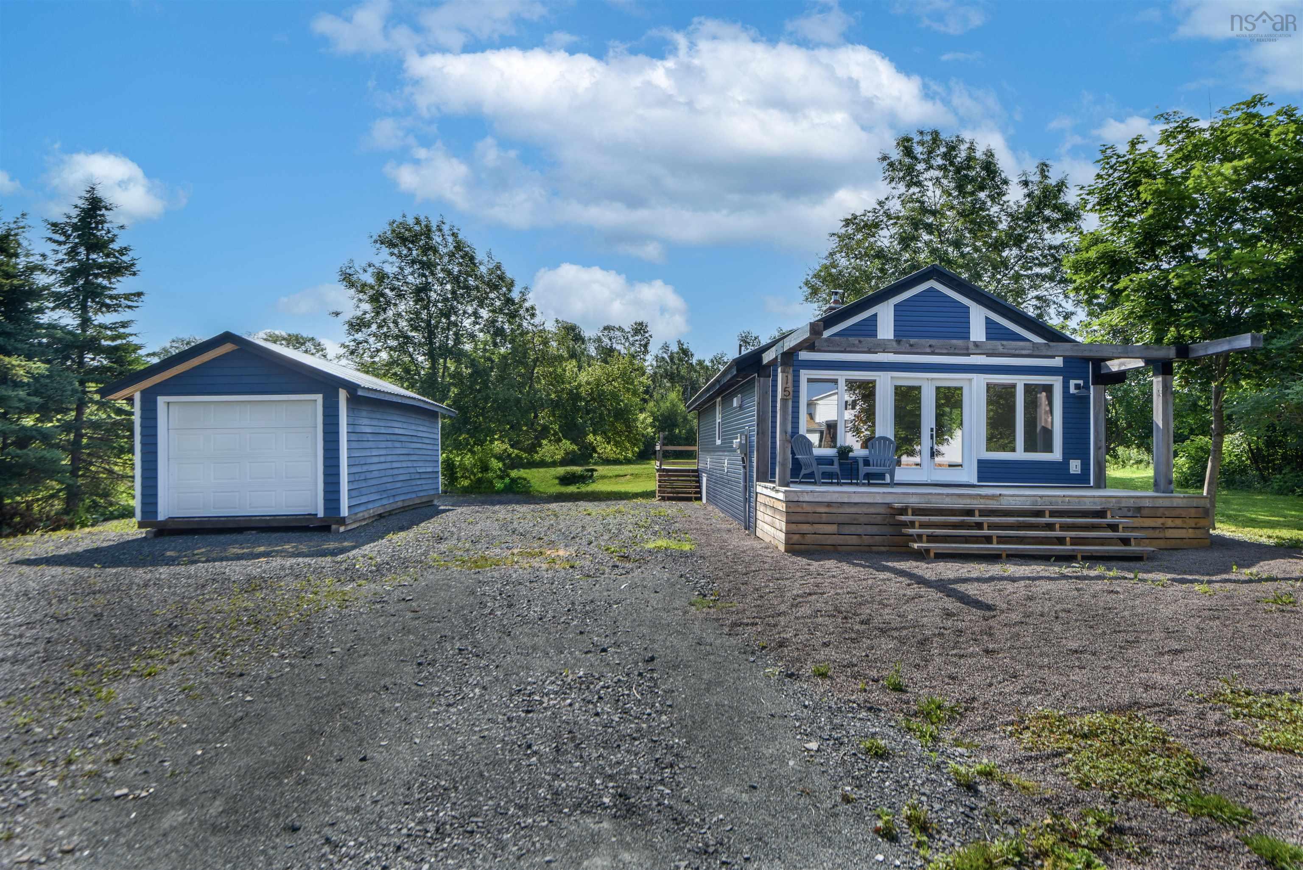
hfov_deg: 86.9
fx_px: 688
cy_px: 435
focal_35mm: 19
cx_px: 652
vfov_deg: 64.6
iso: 100
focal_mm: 19
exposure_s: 1/60
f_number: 9
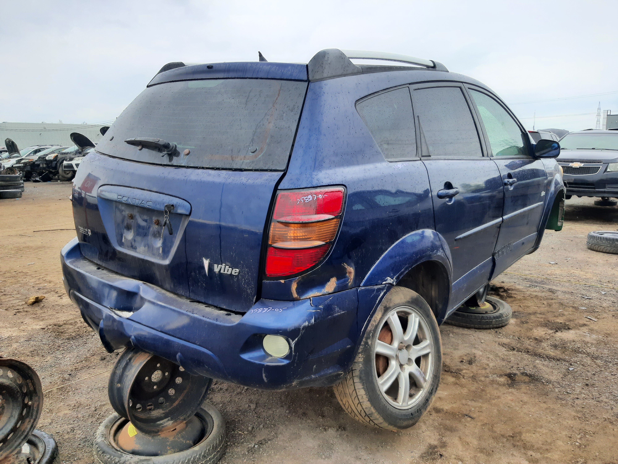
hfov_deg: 67.3
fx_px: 464
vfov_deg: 53.1
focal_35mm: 26
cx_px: 309
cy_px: 232
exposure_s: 1/120
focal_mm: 3.92
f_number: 1.7
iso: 64
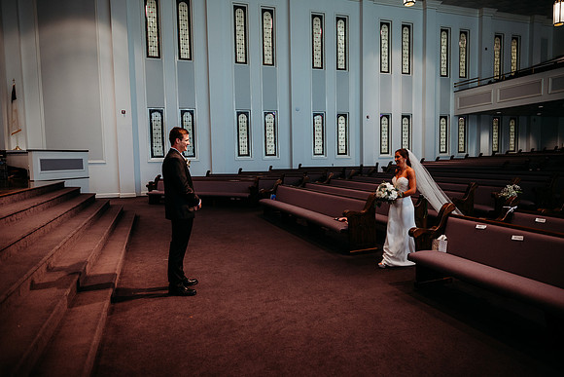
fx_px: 376
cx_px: 282
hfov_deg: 73.7
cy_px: 188
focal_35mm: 24
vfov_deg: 53.2
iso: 640
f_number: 2.5
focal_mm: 24
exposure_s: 1/160
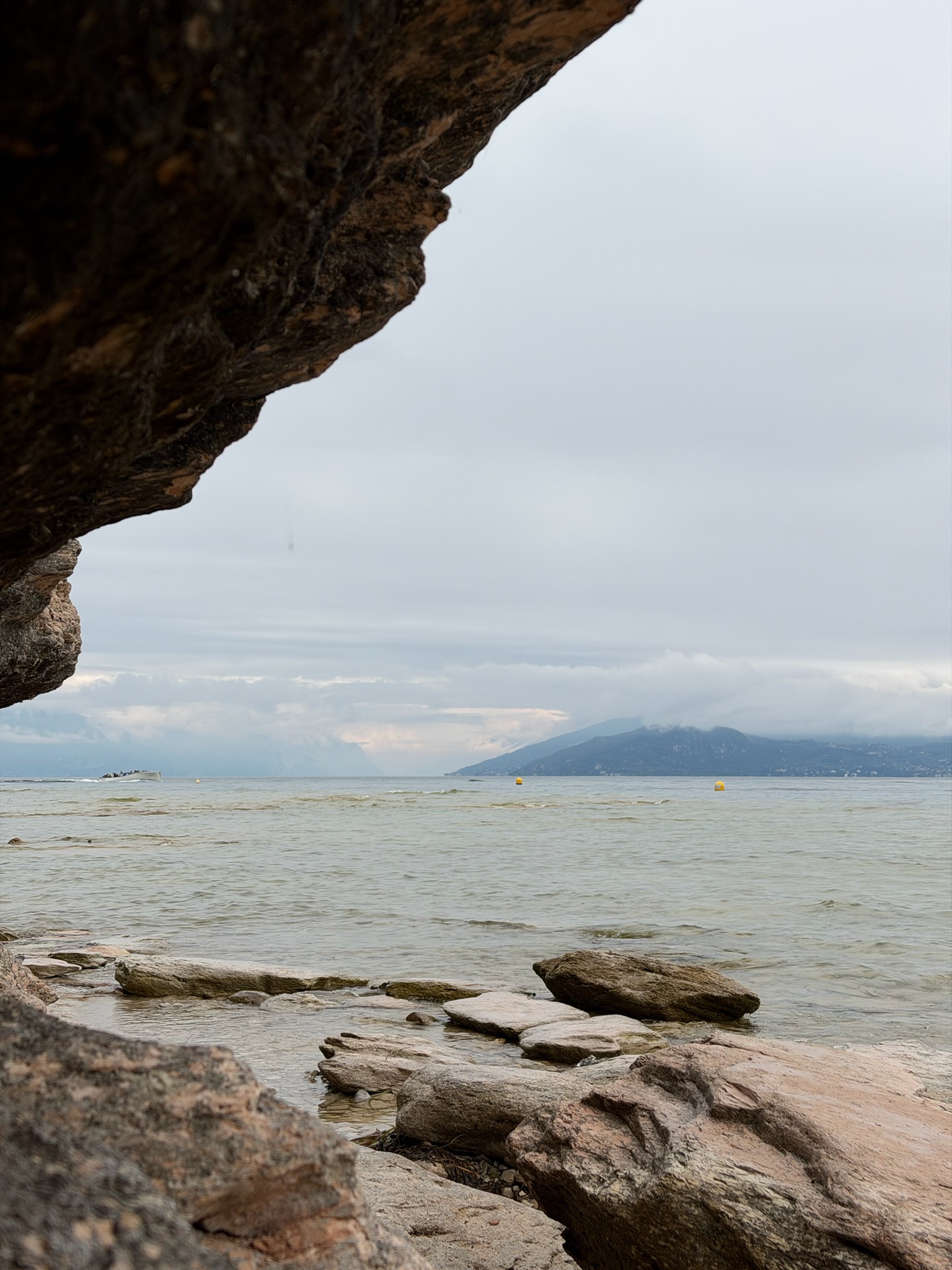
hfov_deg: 30.3
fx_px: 1760
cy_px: 635
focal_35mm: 48
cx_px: 476
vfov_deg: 39.7
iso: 64
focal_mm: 6.76
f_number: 1.78
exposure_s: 1/3534
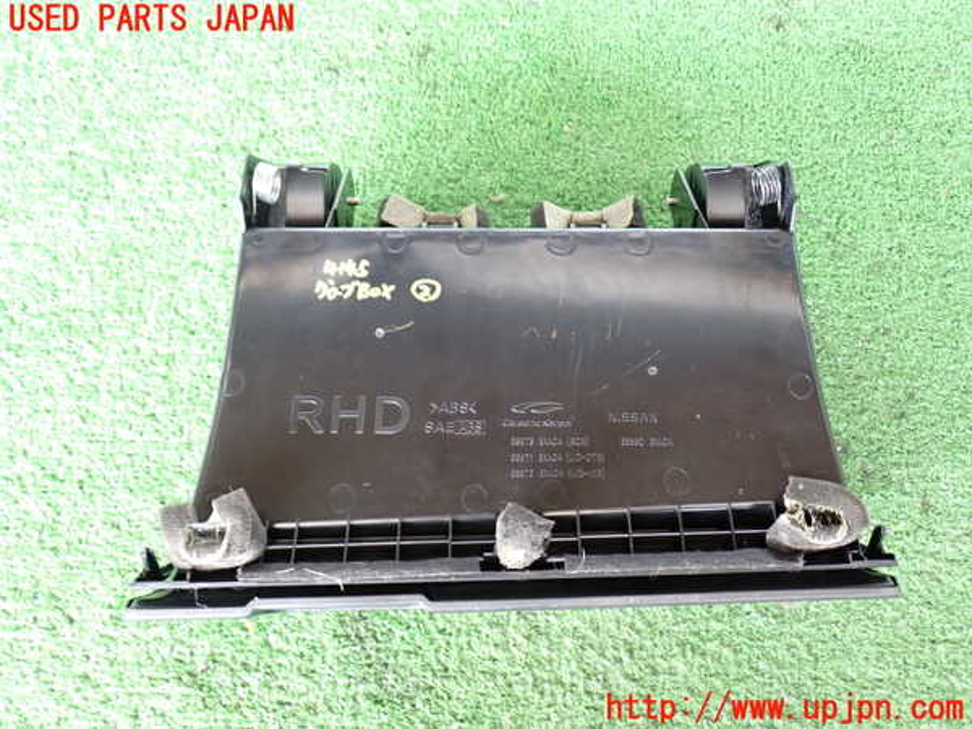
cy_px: 364
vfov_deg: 44.2
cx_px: 486
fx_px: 899
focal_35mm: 32
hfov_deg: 56.8
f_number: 2.4
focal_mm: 5.79
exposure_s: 1/30
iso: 320
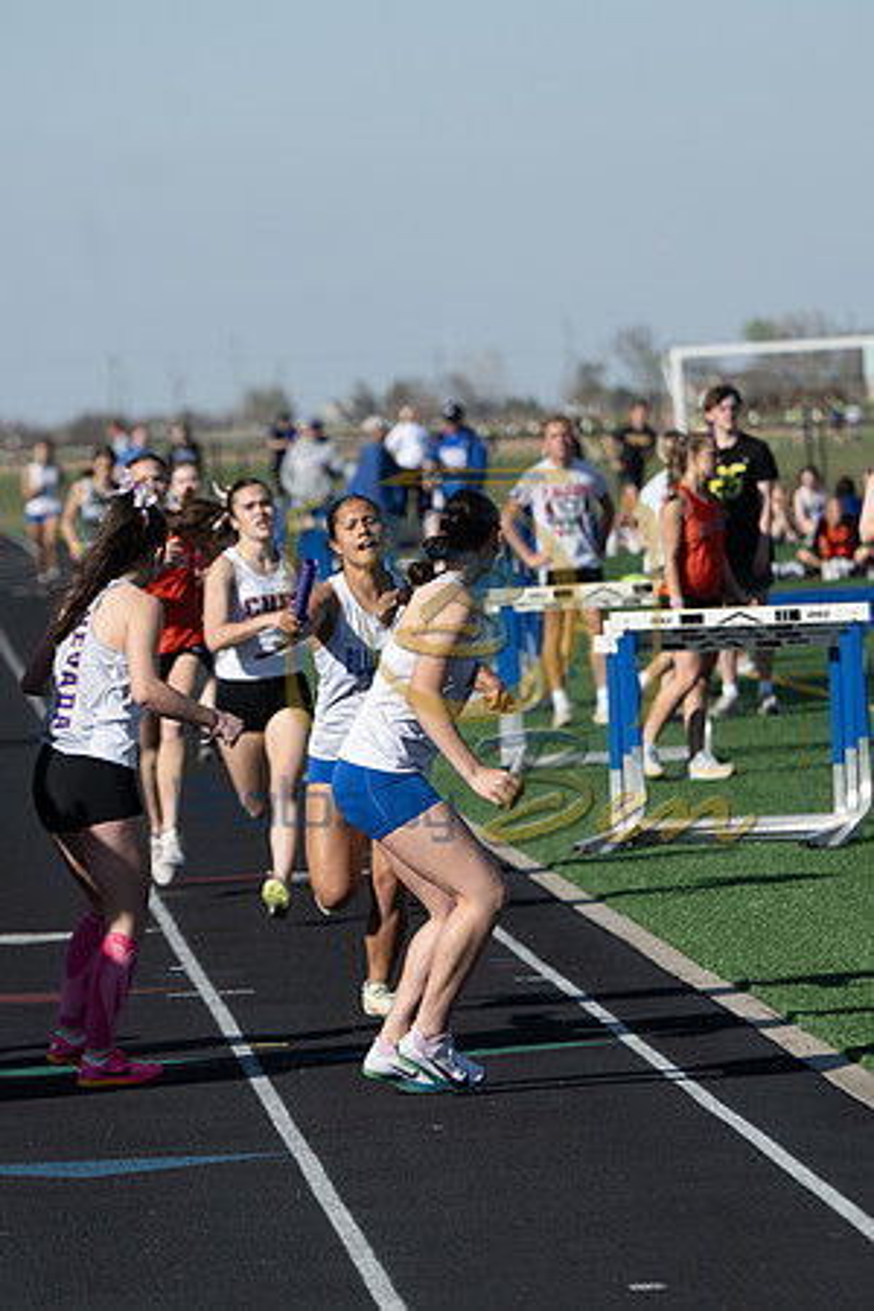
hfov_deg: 5.7
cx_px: 437
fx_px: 8739
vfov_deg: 8.6
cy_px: 656
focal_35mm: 240
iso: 100
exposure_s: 1/1000
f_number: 4.5
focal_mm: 160
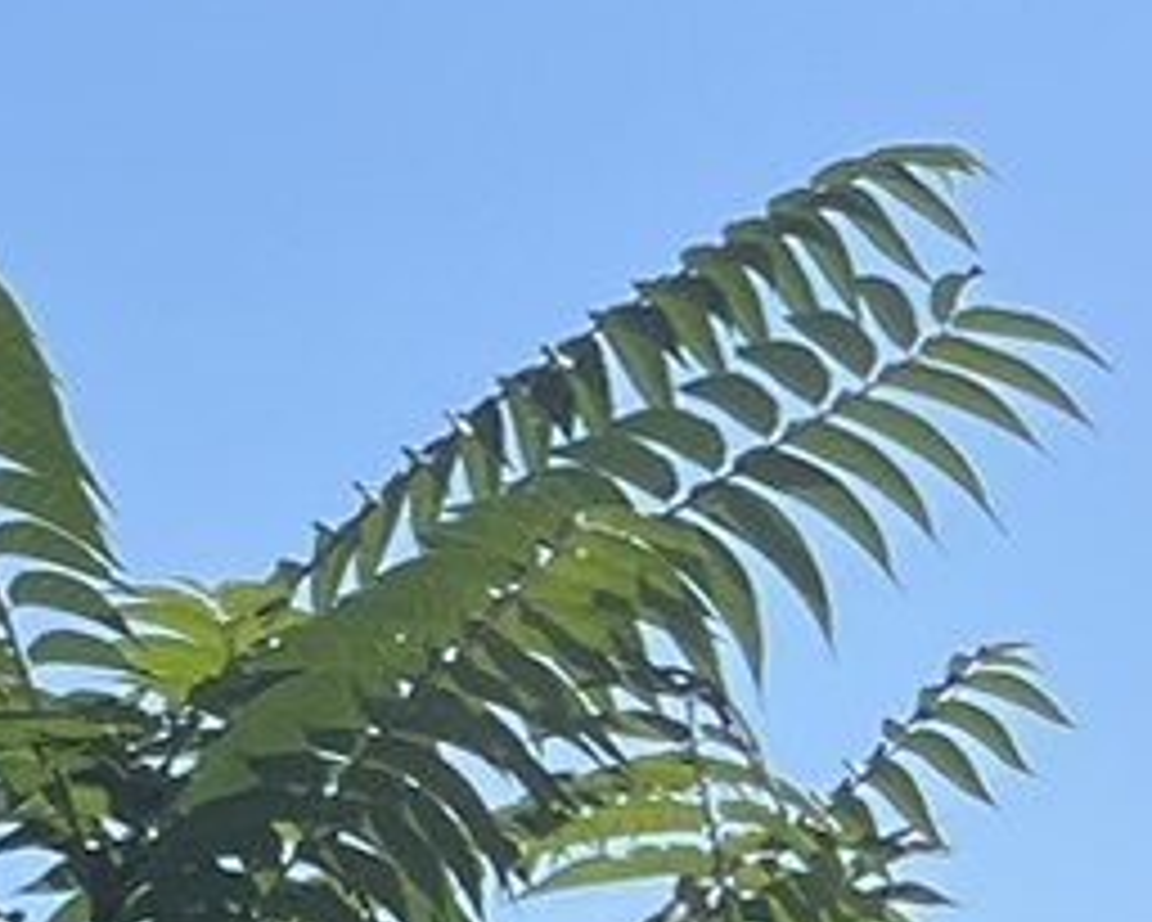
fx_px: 6924
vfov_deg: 7.6
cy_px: 85
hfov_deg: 7.9
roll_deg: +1.4
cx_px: -2542
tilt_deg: +20.6
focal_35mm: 203
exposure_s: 1/7463
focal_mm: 5.7
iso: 50
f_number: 1.5
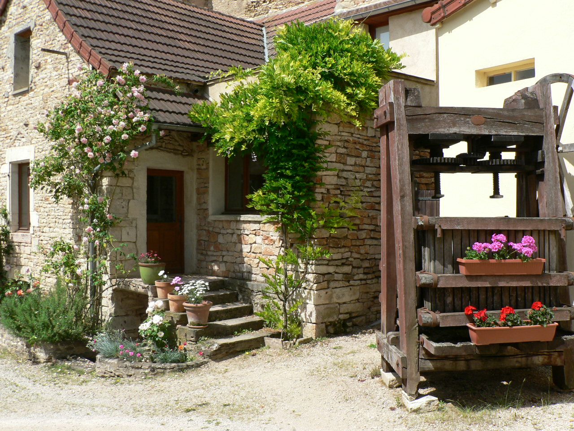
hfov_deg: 51.4
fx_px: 597
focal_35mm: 36
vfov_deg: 39.7
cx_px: 287
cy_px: 216
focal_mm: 6
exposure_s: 1/400
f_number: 4.5
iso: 80
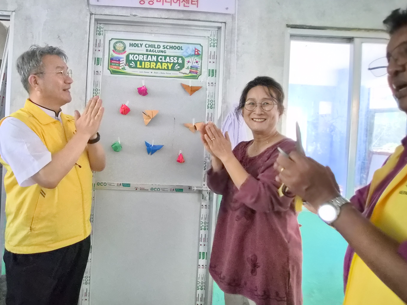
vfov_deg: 68.4
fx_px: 223
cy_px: 134
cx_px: 134
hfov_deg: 81.7
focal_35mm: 19
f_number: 2.2
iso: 1250
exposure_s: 1/60
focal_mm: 1.7
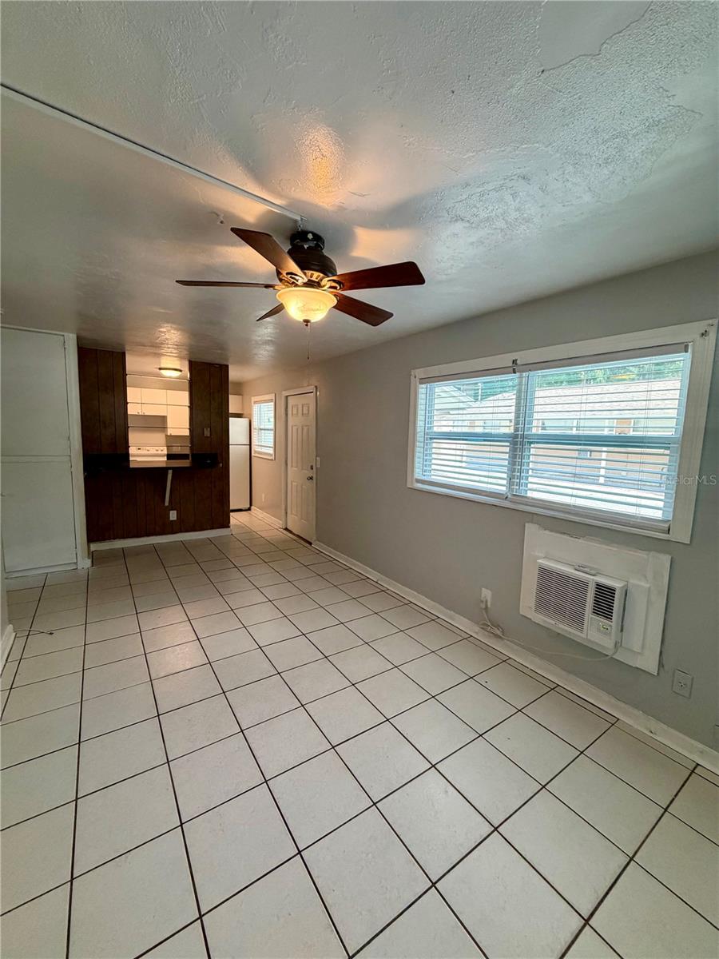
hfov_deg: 85.7
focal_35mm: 14
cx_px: 360
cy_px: 480
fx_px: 388
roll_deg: -1.4
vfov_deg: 102.1
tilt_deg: -6.8
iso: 250
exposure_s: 1/120
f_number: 2.2
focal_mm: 2.22
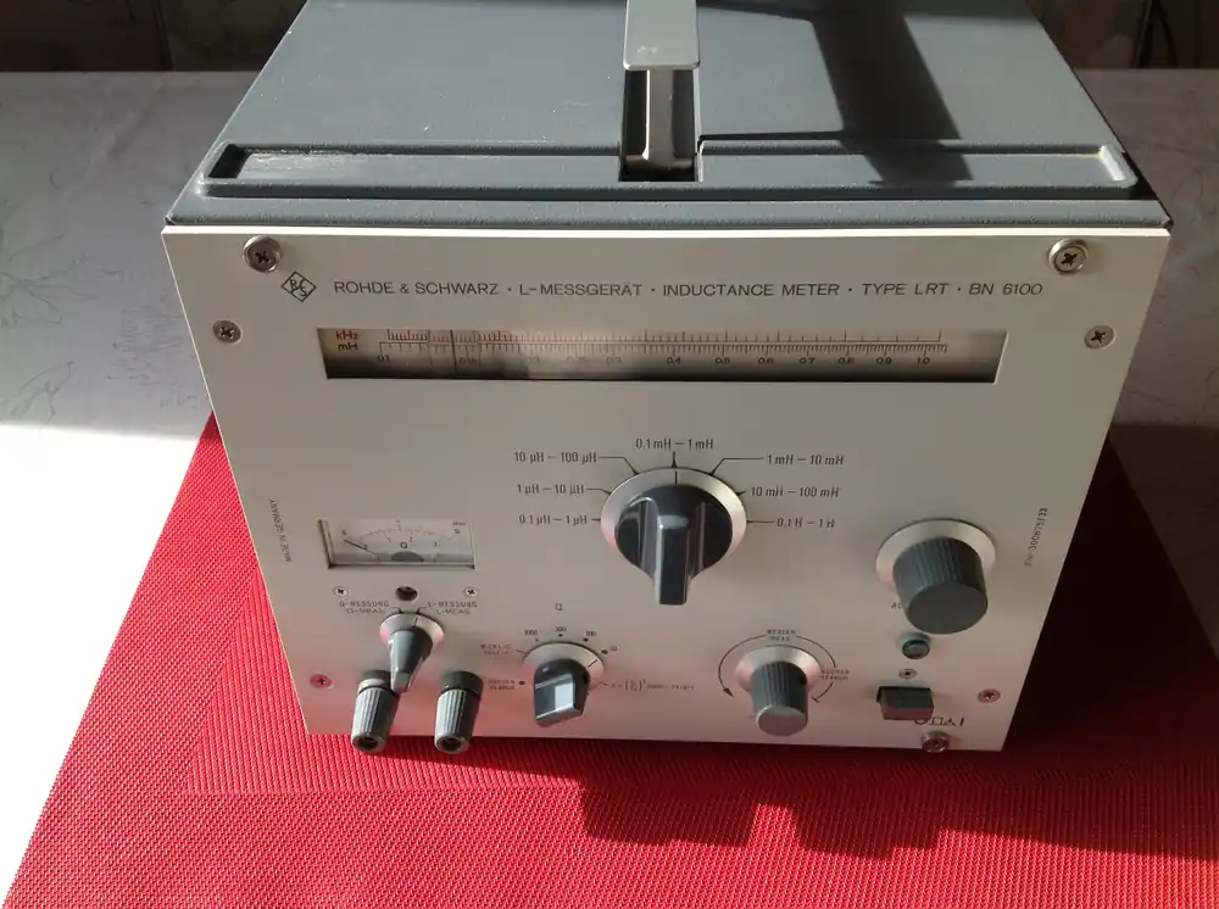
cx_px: 610
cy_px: 454
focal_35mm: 35
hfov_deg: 52.7
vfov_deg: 40.6
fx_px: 1230
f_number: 2.4
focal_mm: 4.28
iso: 50
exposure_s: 1/302
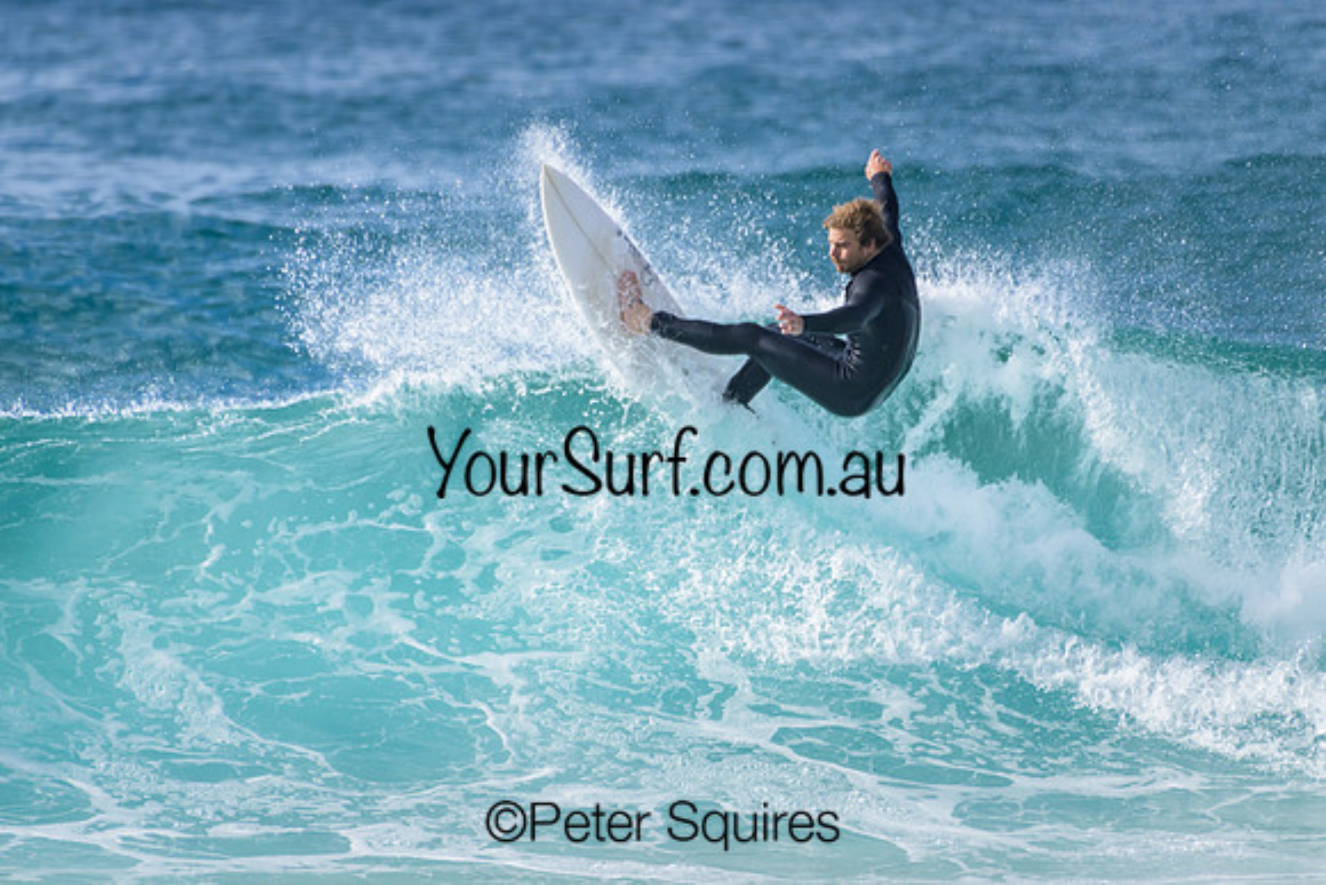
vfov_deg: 1.4
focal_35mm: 1000
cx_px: 663
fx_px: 36840
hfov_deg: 2.1
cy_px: 442
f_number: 11
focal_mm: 1000
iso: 1100
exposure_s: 1/2000
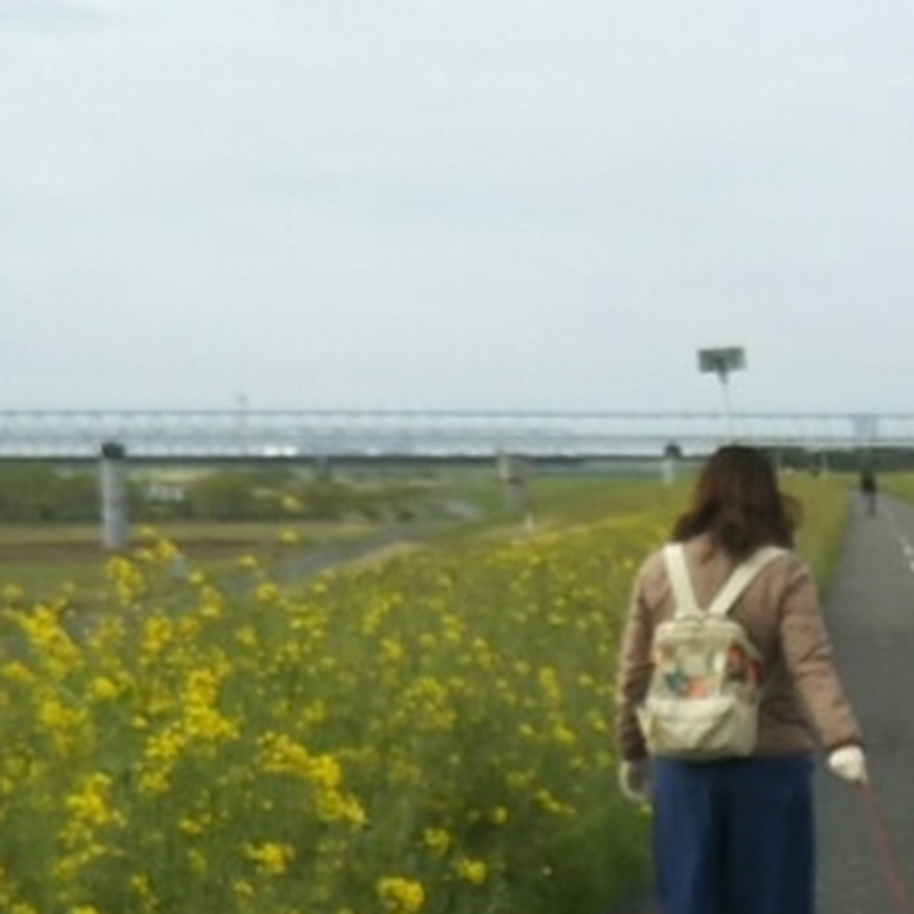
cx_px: 1137
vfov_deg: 15.4
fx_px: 3316
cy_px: 911
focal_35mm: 111
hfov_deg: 15.1
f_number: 2.2
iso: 25
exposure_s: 1/757
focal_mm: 4
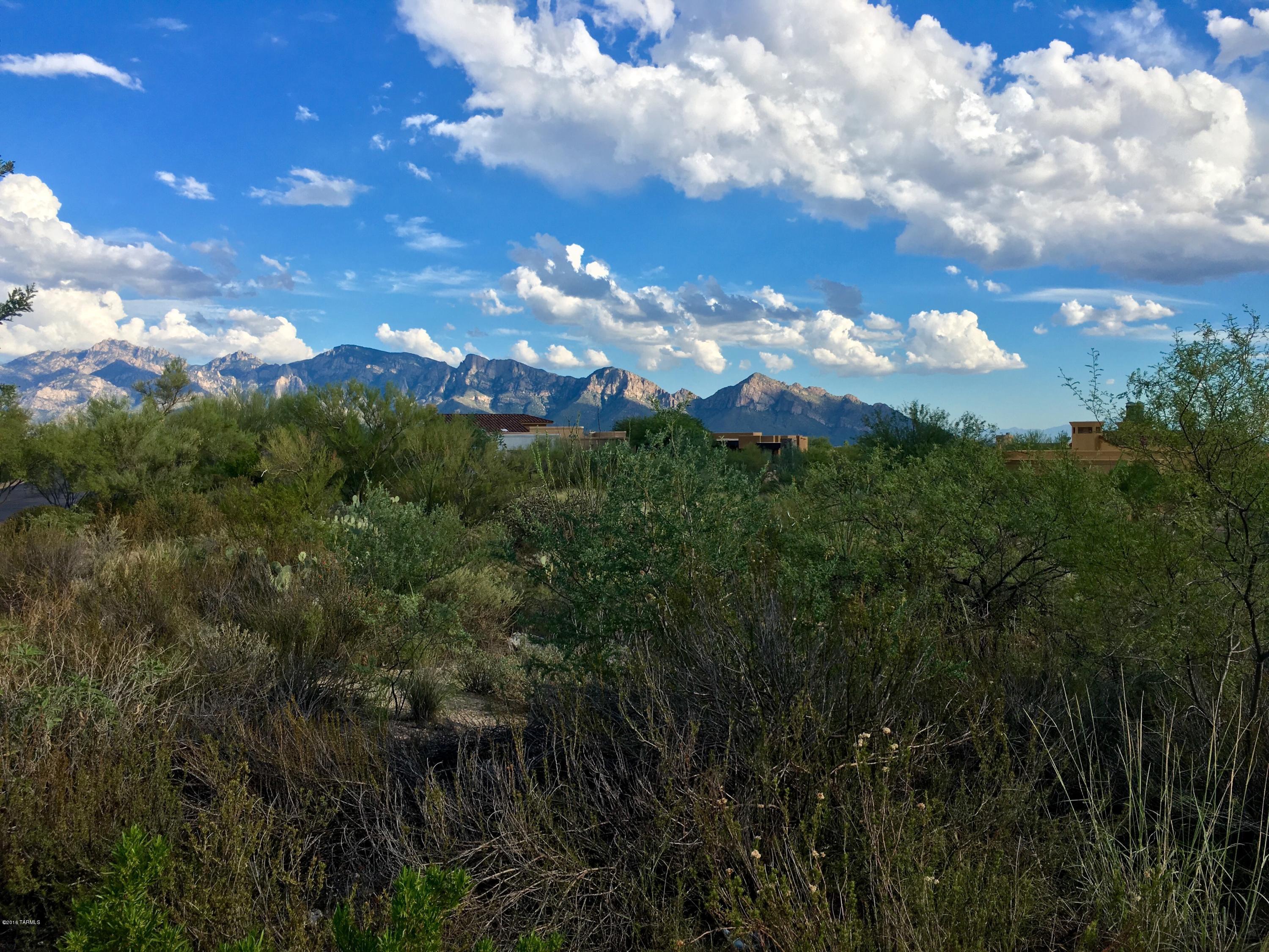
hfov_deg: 61.7
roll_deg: -0.2
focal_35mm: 29
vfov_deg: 48.2
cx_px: 634
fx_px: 1063
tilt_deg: -0.2
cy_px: 476
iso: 25
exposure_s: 1/1350
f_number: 2.2
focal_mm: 4.15
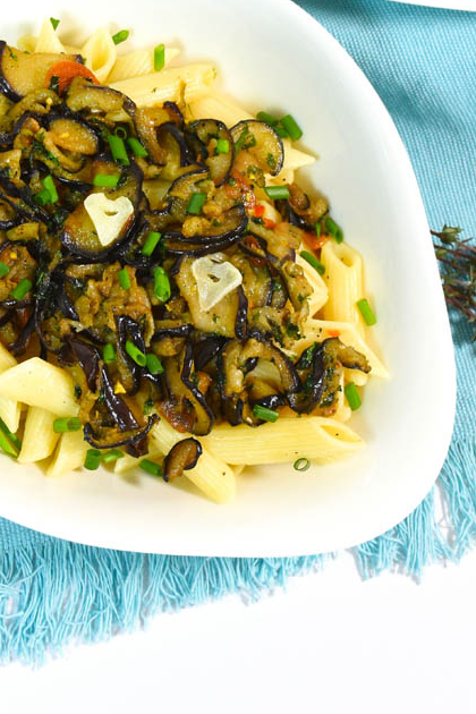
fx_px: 1587
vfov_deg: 24.5
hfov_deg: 17.1
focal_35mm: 80
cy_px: 42
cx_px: 226
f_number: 5.6
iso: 800
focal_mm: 28
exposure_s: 1/60
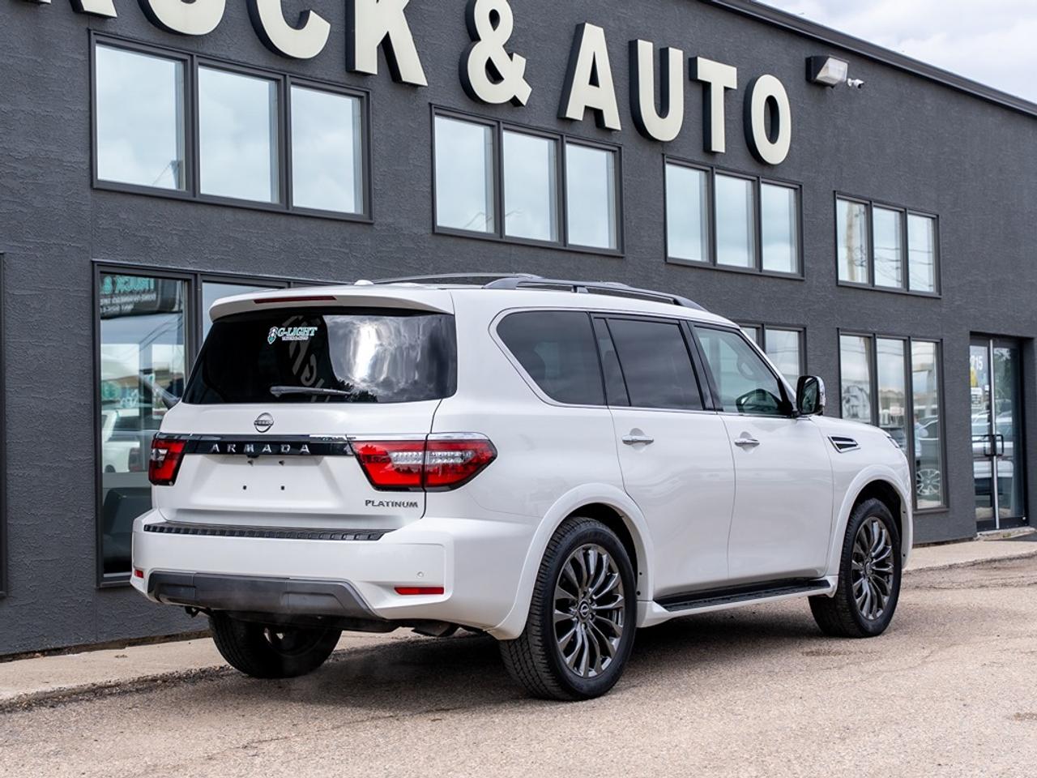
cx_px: 531
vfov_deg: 23.0
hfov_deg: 30.4
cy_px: 376
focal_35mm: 64
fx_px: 1911
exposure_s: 1/800
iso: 100
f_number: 4
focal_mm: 43.2
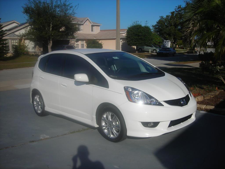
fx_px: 247
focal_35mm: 38
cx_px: 112
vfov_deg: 37.7
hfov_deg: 49.0
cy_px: 84
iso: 50
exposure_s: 1/460
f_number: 6.4
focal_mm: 6.3
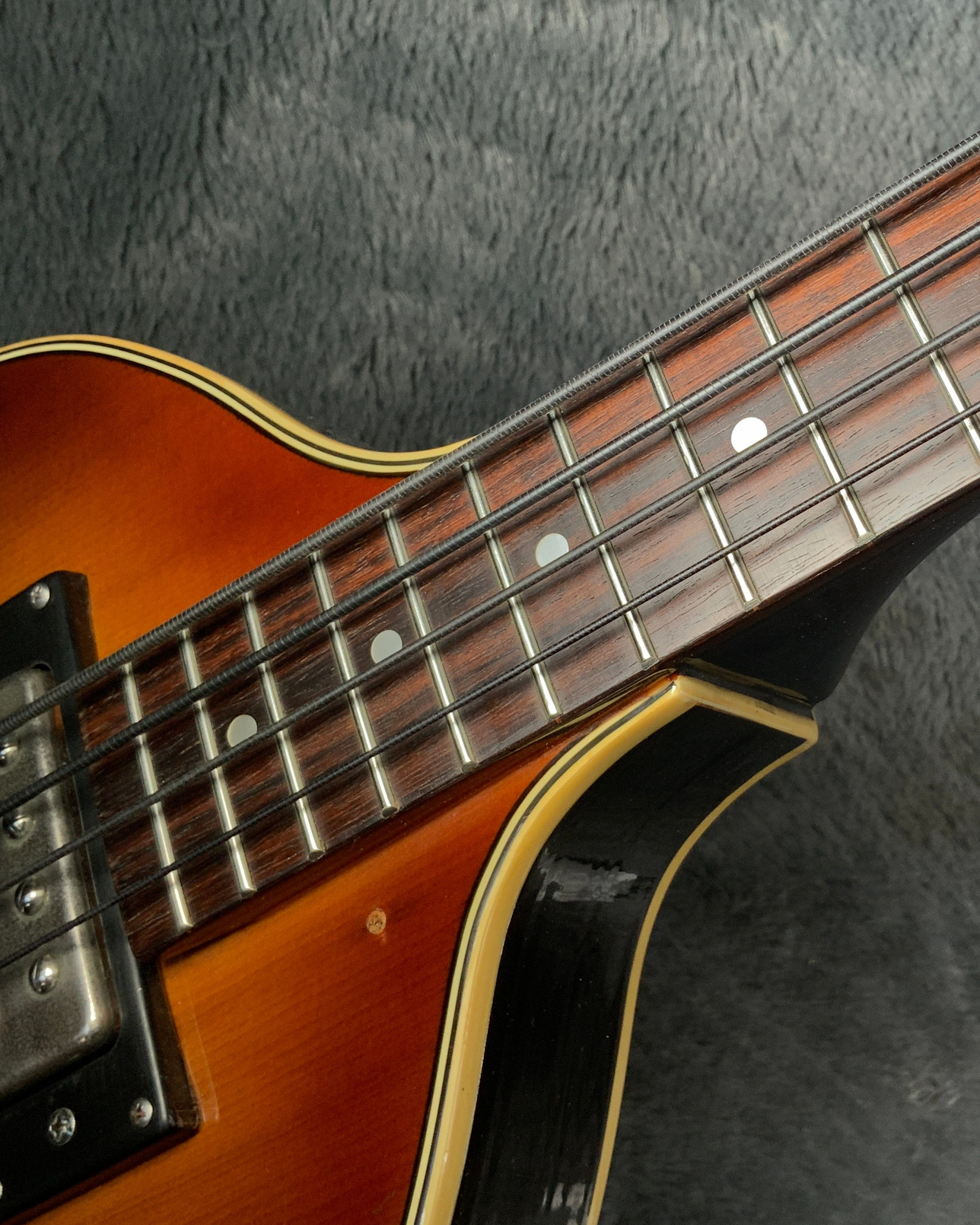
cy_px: 550
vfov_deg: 41.1
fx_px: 1631
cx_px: 724
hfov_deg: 32.8
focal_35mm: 45
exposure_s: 1/104
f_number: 1.8
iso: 32
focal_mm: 3
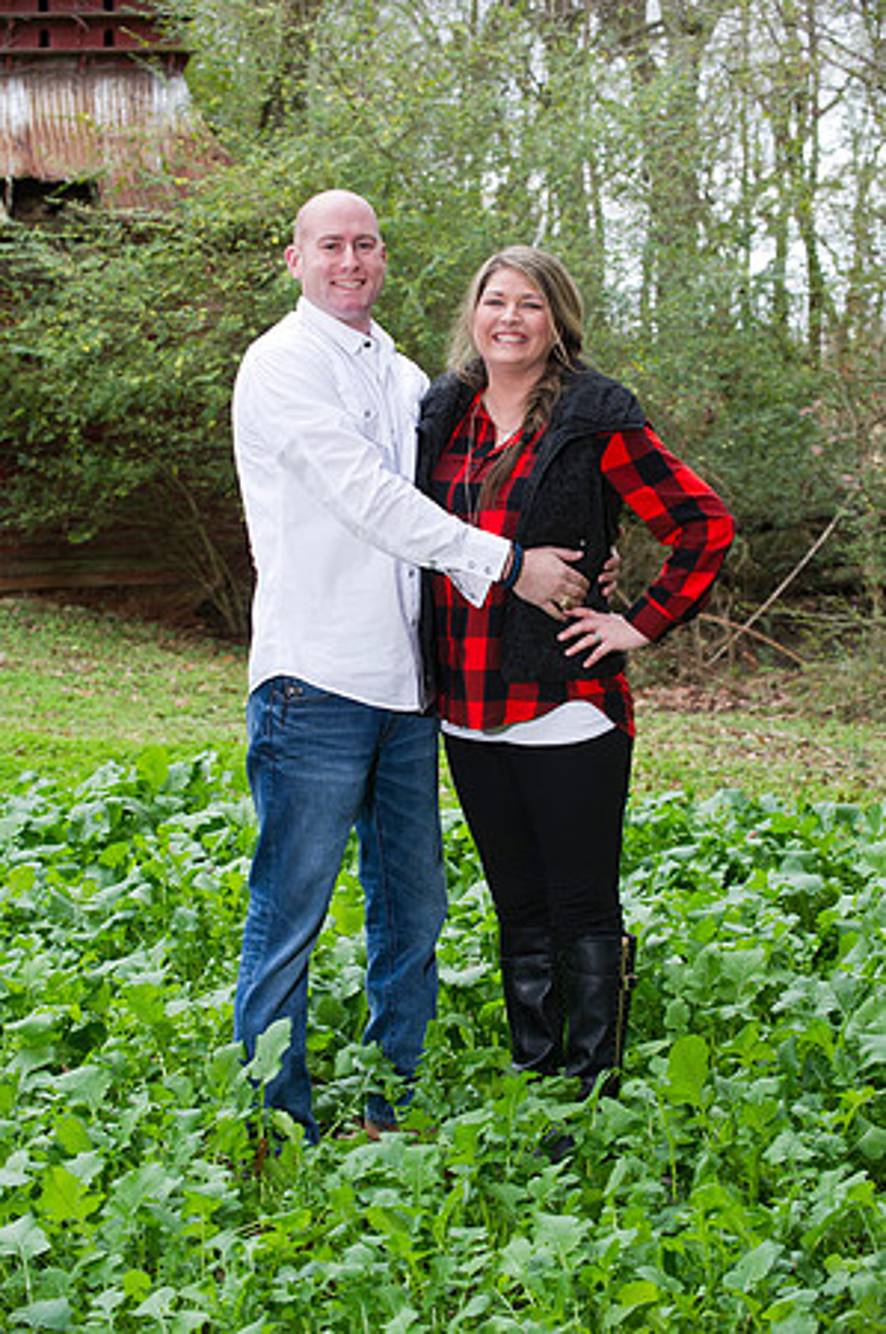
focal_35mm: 86
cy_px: 667
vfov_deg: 23.7
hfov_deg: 15.9
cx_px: 443
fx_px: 3182
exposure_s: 1/125
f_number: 5.6
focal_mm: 86
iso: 800
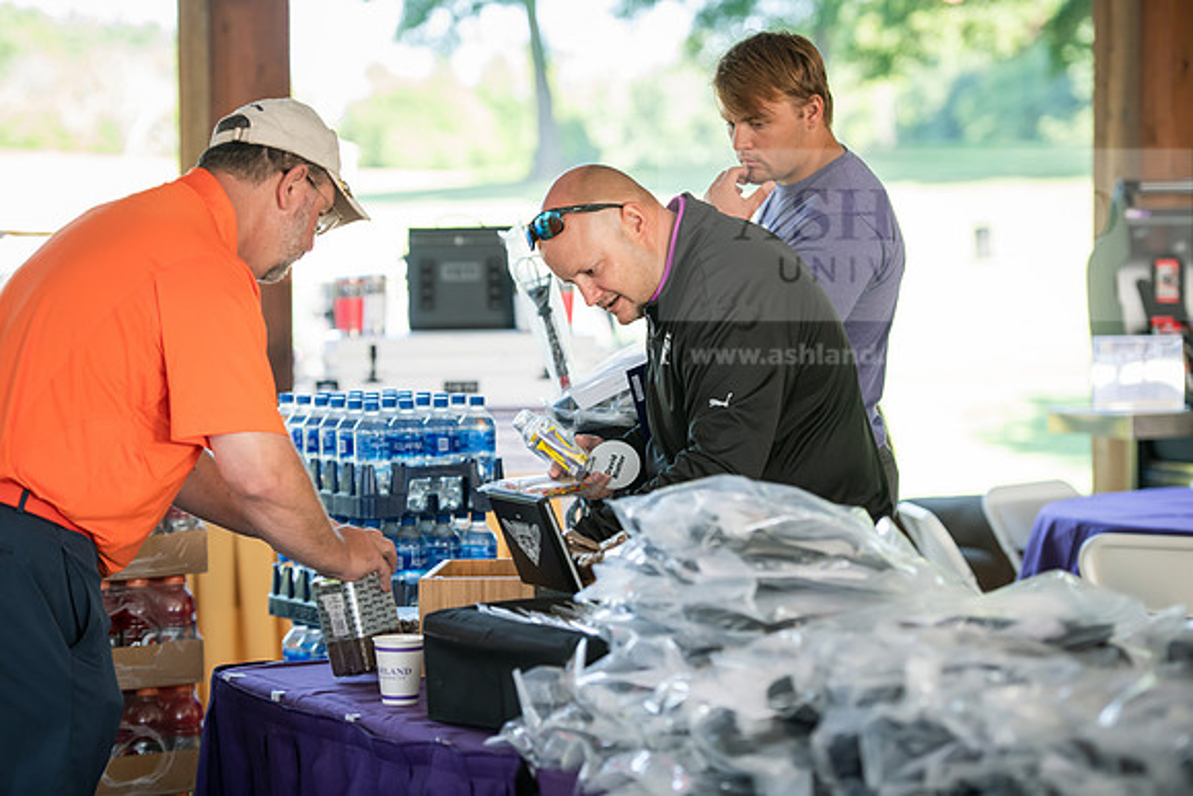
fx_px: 3480
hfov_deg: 19.5
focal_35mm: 105
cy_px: 398
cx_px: 596
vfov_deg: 13.0
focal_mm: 105
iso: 400
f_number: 3.2
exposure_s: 1/200
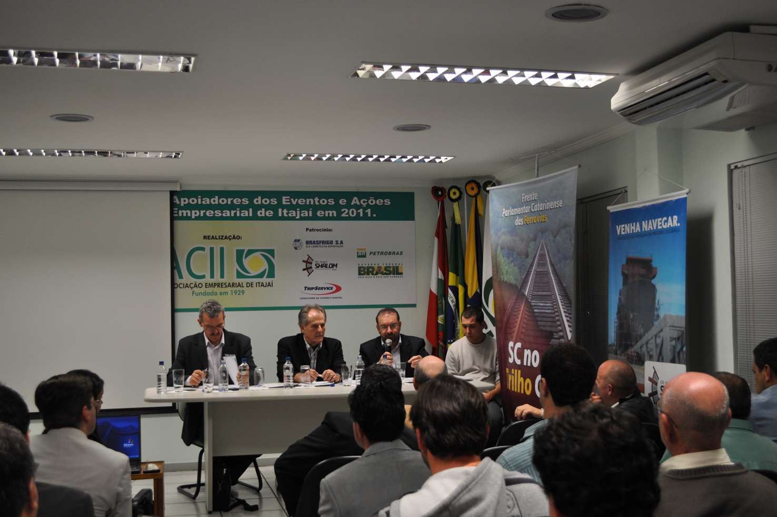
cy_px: 258
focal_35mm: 48
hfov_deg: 41.2
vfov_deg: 28.0
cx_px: 388
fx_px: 1035
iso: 560
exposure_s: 1/60
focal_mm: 32
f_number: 4.8
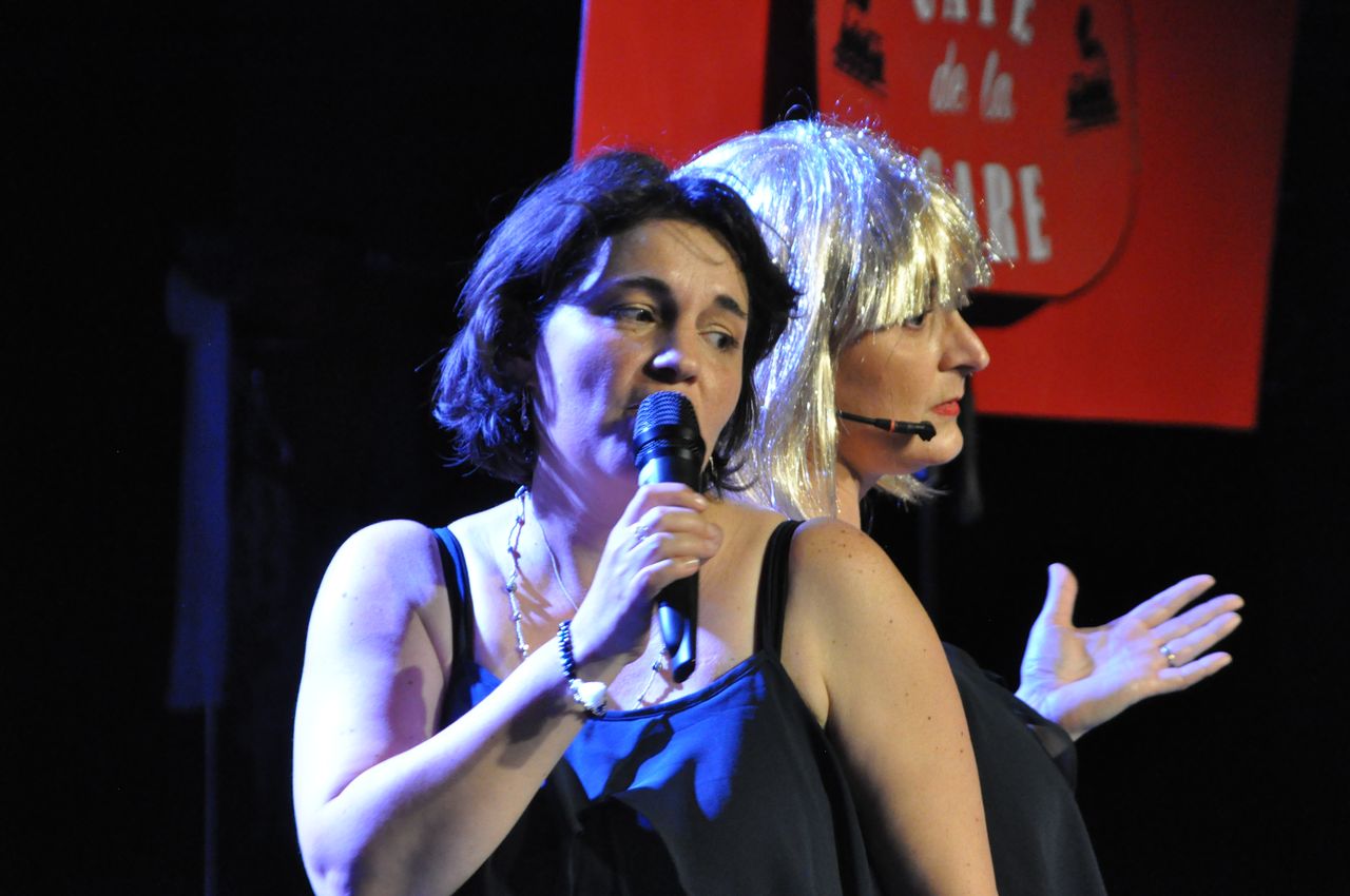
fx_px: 8146
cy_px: 448
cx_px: 675
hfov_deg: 9.5
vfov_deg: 6.3
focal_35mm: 218
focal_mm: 145
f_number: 5.6
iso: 3200
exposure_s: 1/40
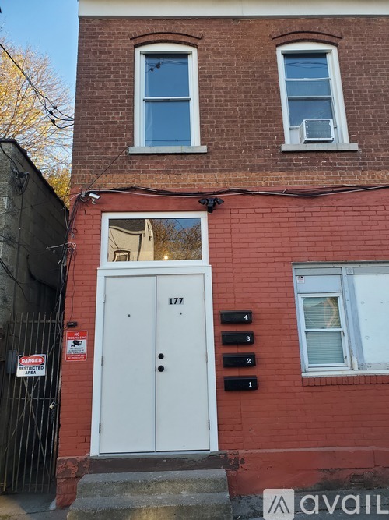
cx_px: 194
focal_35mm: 26
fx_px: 390
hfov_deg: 53.0
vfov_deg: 67.3
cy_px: 260
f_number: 2.4
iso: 50
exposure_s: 1/166
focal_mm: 4.3
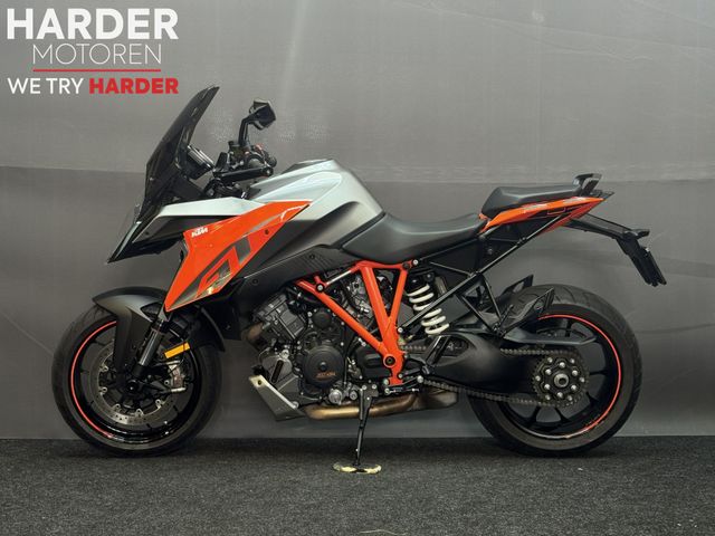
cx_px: 358
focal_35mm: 48
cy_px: 268
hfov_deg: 39.7
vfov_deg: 30.3
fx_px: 991
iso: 125
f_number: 1.78
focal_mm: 6.76
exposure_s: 1/50
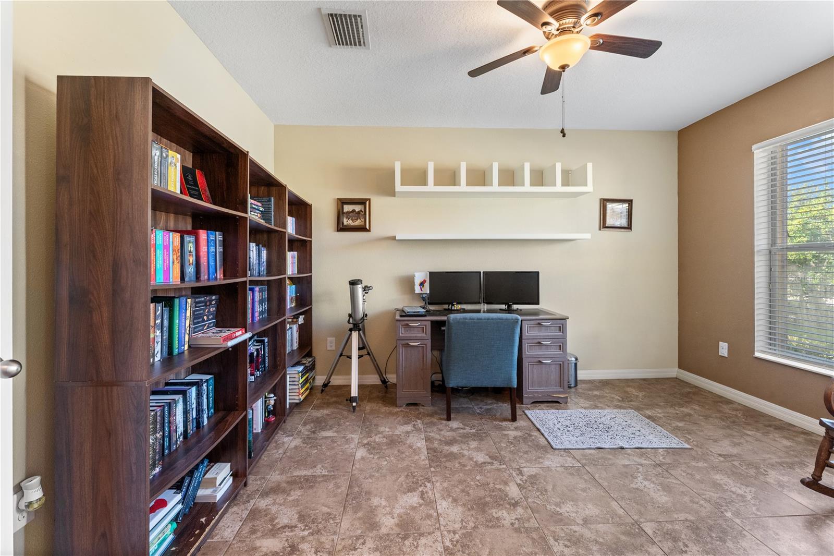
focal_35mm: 15
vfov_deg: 78.1
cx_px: 417
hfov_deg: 101.2
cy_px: 278
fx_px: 343
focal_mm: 14.8
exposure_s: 1/20
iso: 3200
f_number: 8
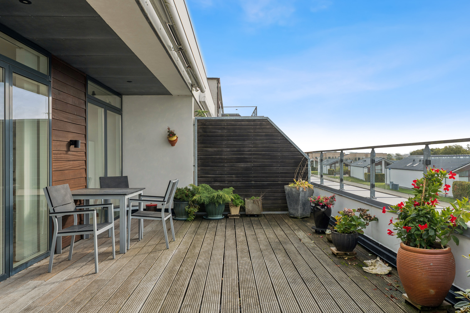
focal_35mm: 27
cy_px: 156
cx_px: 235
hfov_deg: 67.4
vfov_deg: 47.9
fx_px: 352
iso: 400
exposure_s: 1/160
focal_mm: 27
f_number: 10
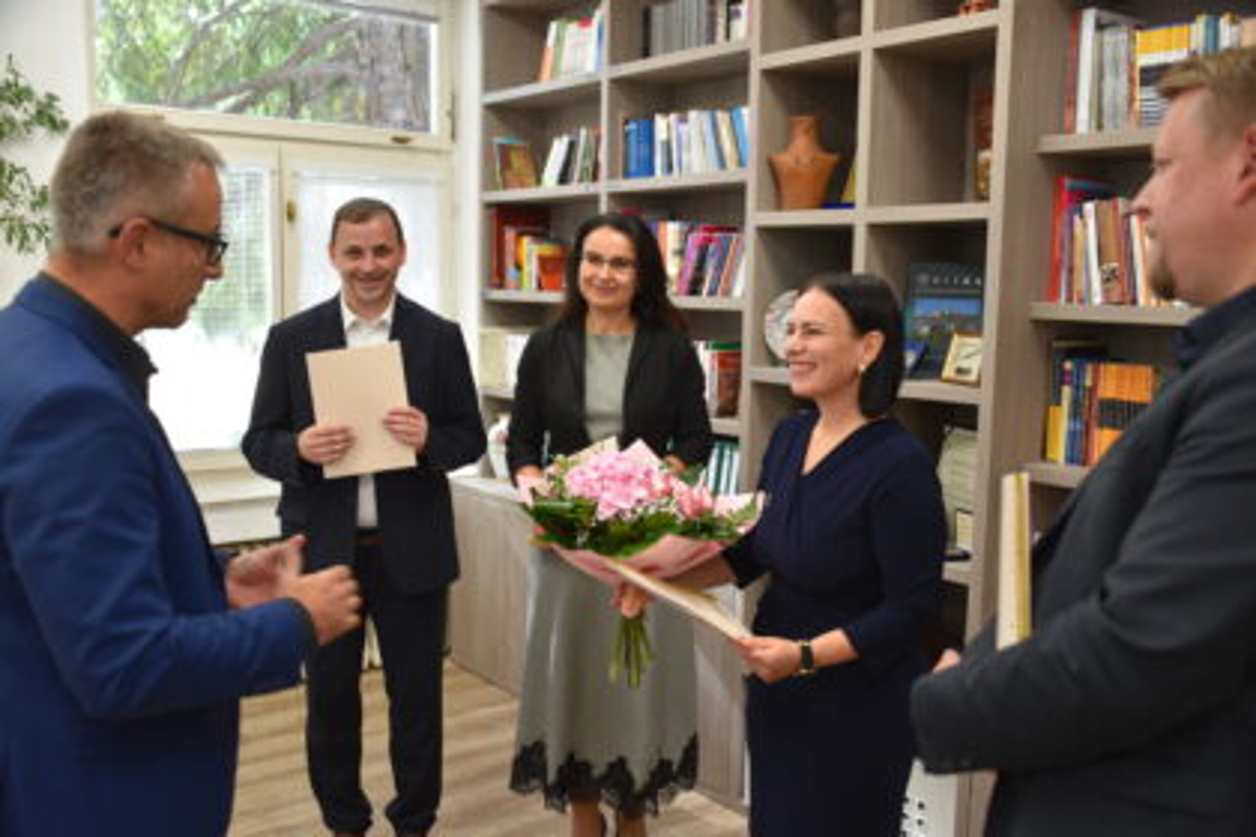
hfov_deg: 58.7
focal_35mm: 32
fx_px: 1116
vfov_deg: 41.1
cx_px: 628
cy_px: 418
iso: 640
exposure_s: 1/60
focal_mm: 32
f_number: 4
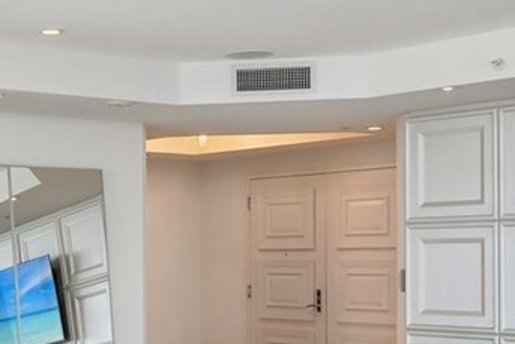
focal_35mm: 84
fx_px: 1202
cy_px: 273
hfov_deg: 23.0
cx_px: -28
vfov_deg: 16.2
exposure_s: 1/40
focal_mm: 17
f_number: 9
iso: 200
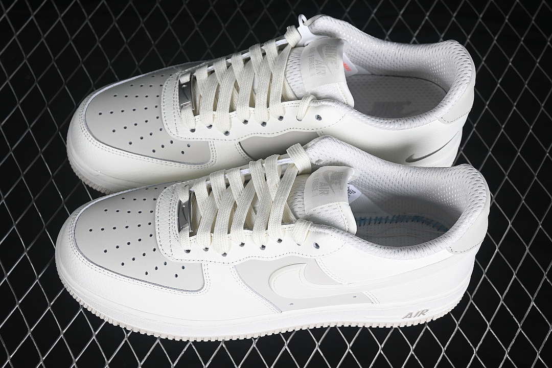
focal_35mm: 75
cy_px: 184
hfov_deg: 27.0
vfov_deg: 18.2
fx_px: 1150
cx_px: 276
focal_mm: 50
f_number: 7.1
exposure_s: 1/80
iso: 160
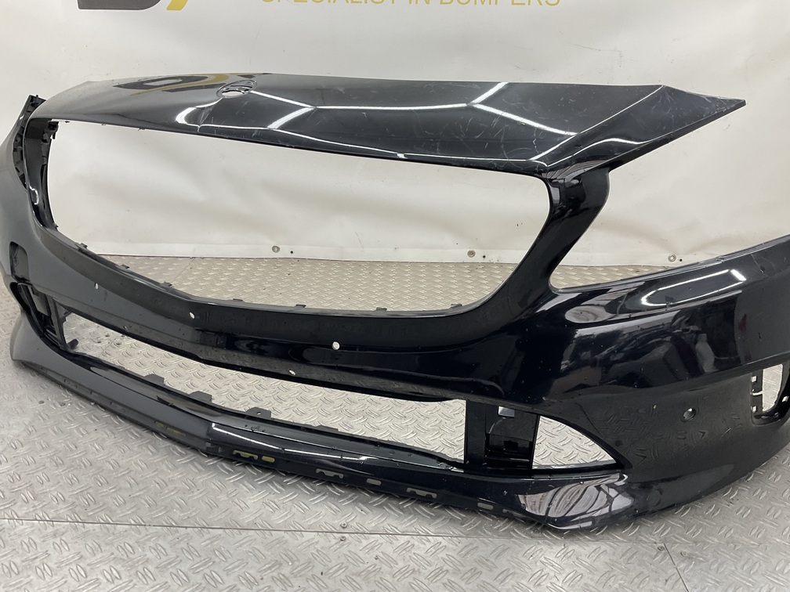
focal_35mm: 29
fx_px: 662
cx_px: 395
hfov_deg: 61.7
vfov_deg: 48.2
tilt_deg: -20.5
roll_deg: -3.6
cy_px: 296
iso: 40
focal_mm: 3
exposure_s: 1/120
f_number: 1.8
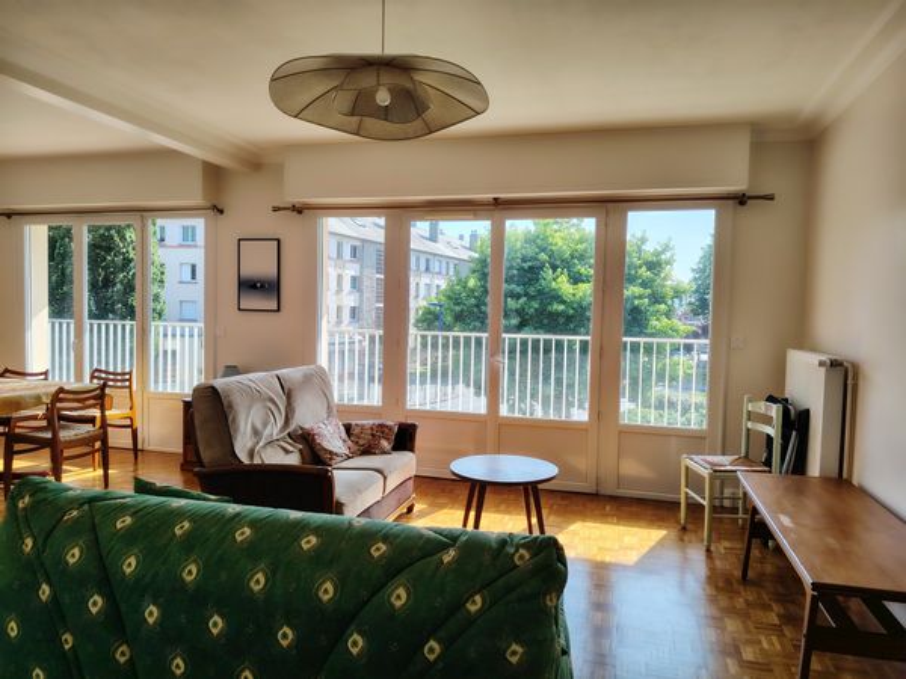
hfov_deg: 71.6
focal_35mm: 24
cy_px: 340
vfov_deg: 56.8
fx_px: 628
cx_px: 453
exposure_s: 1/191
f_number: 1.75
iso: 100
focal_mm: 5.25
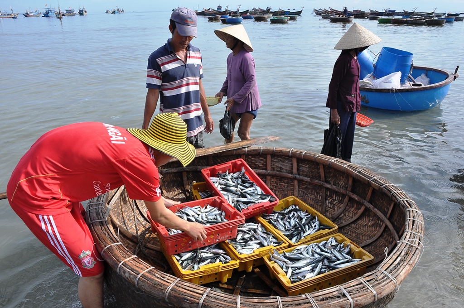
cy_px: 154
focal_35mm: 27
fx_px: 348
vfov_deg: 47.8
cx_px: 232
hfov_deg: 67.4
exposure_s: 1/250
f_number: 8
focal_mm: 18
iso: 200
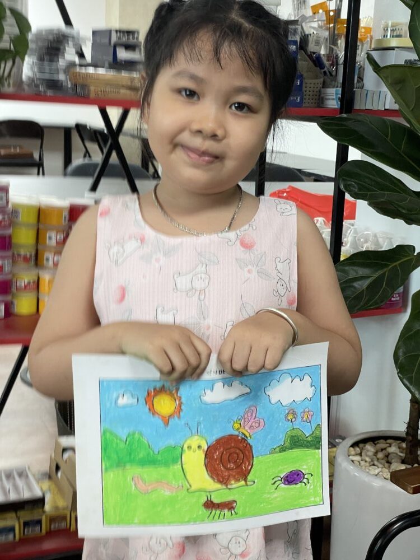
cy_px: 280
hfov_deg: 28.0
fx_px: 841
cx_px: 210
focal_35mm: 52
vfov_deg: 36.8
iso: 125
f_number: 2
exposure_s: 1/100
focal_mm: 6
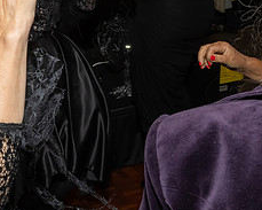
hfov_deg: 24.2
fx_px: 558
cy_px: 33
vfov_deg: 20.9
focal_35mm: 72
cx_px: -45
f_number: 7.1
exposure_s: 1/250
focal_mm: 17
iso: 640
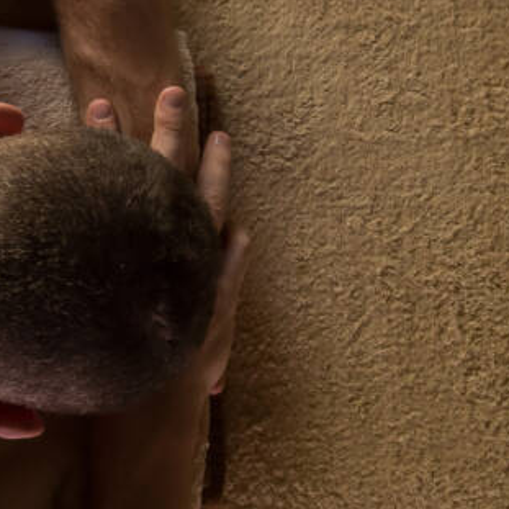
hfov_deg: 9.7
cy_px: 314
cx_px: -175
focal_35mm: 177
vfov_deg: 9.9
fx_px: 2945
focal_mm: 30
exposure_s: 1/125
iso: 250
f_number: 2.8
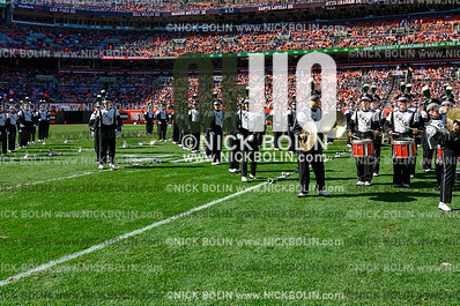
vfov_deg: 37.5
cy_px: 108
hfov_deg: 54.3
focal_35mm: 35
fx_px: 447
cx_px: 254
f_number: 8
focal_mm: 24
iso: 1000
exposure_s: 1/4000
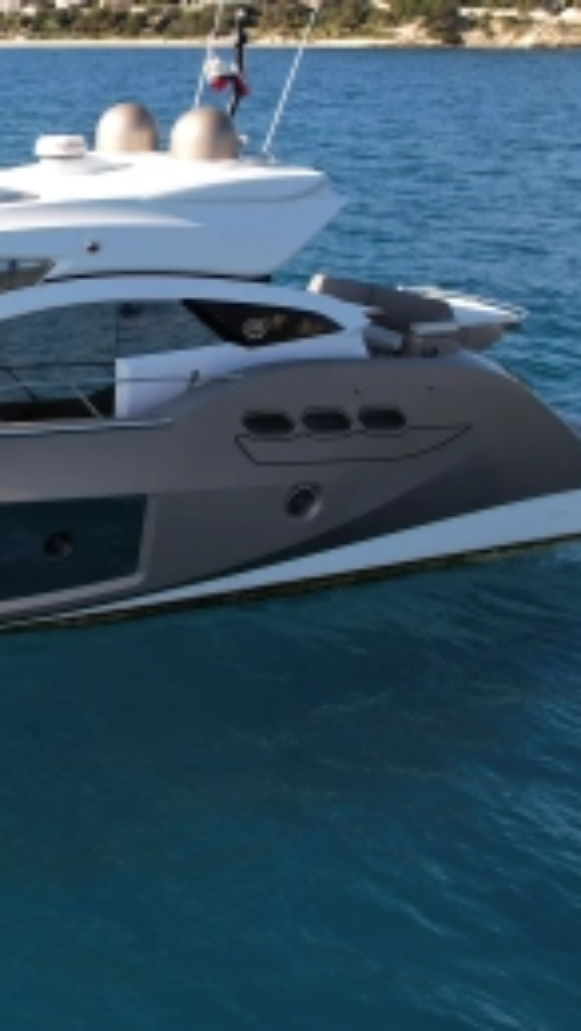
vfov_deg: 41.6
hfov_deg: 20.4
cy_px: 356
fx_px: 1340
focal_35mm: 49
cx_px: -326
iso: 100
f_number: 2.8
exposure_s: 1/80
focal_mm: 8.38
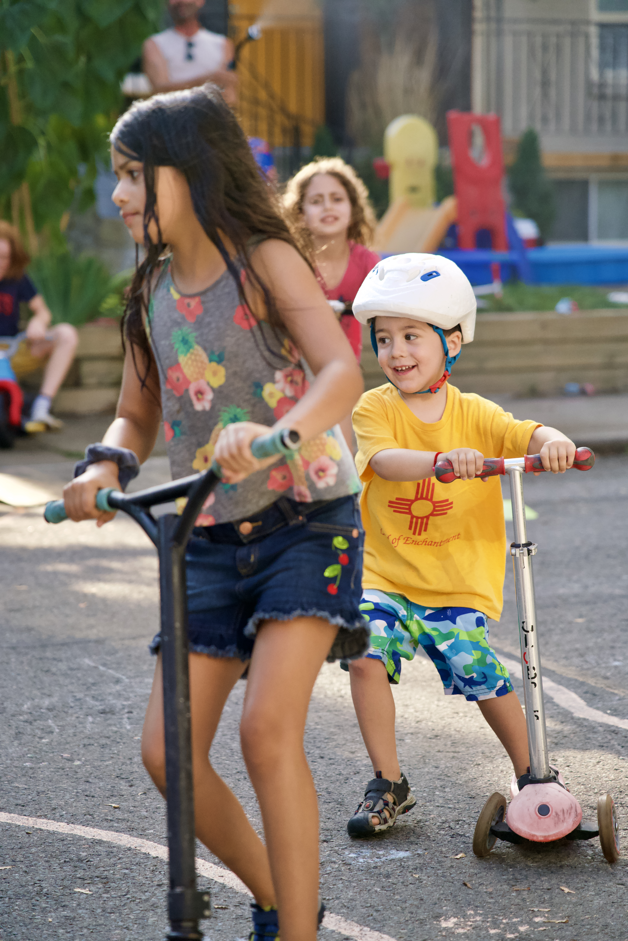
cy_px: 470
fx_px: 2746
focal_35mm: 105
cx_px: 314
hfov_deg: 13.0
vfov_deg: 19.5
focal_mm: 105
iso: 3200
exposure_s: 1/2000
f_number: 4
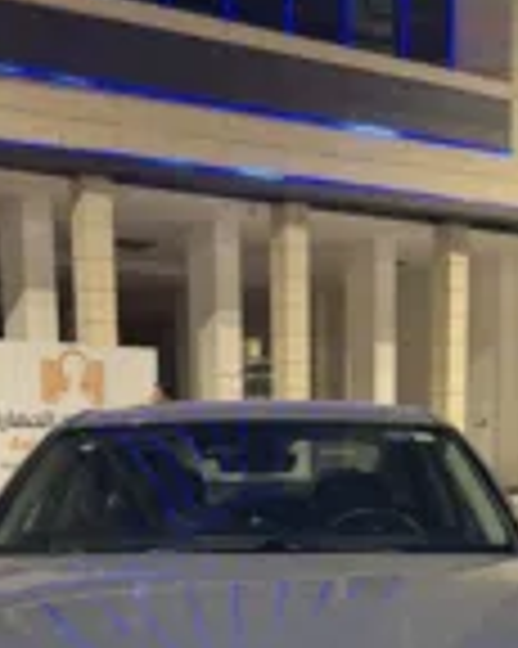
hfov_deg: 23.5
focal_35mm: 65
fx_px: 1247
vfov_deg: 27.1
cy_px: 688
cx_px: 239
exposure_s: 1/60
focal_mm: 6.76
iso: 800
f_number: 1.78
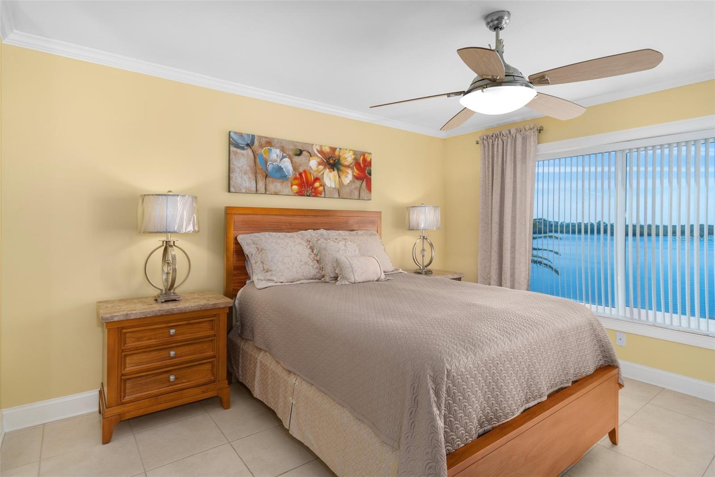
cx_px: 358
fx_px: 357
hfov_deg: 90.0
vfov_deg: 67.4
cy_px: 238
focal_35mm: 18
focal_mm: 18
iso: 320
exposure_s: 1/2
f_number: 8
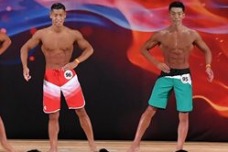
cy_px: 80
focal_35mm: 271
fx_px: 1716
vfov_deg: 5.1
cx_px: 84
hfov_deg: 7.6
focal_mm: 58
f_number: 5.6
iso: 3200
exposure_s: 1/400
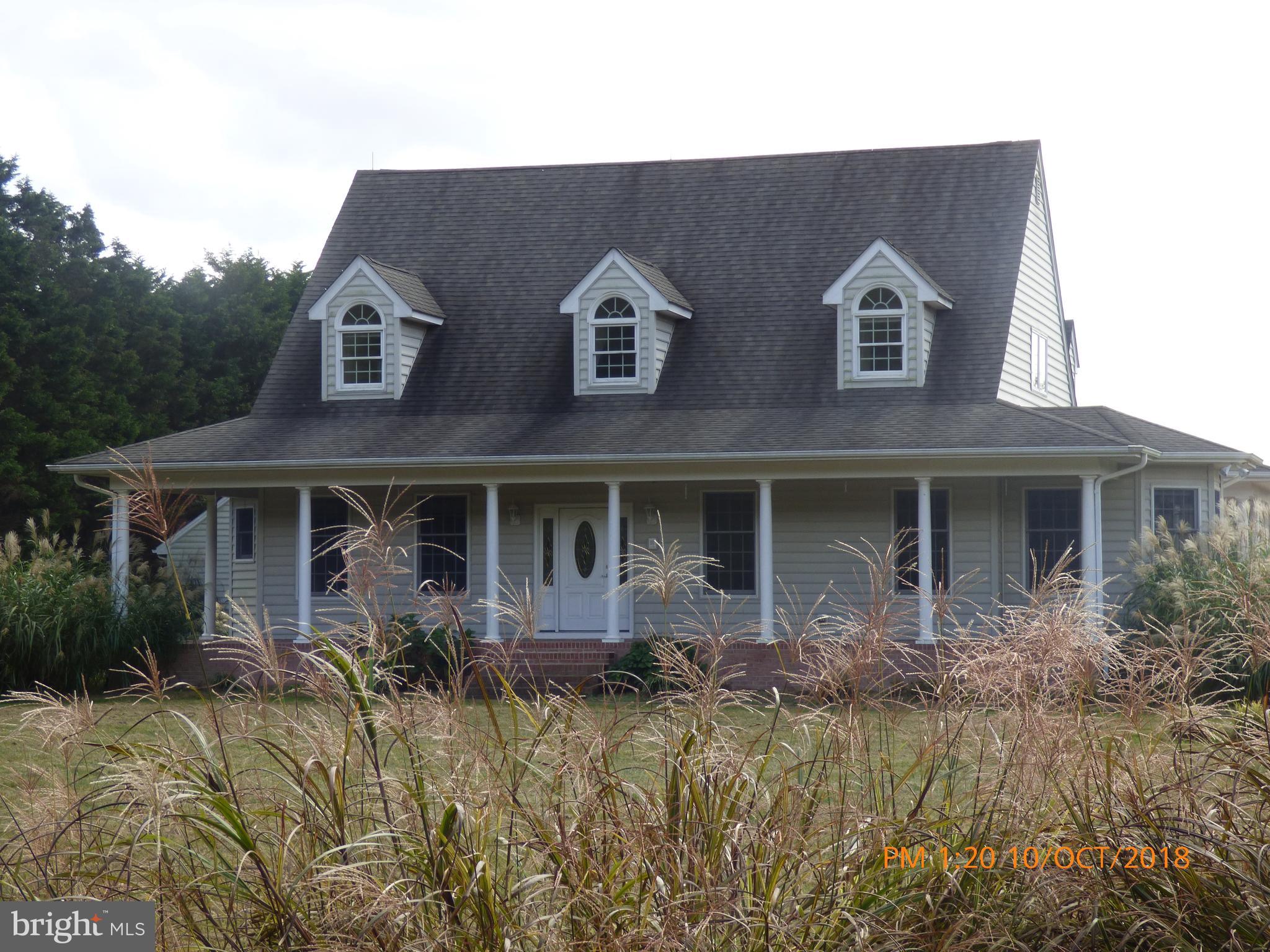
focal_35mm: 75
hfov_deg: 26.0
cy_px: 476
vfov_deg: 19.6
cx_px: 635
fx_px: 2752
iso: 100
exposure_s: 1/250
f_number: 4.3
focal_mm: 12.7
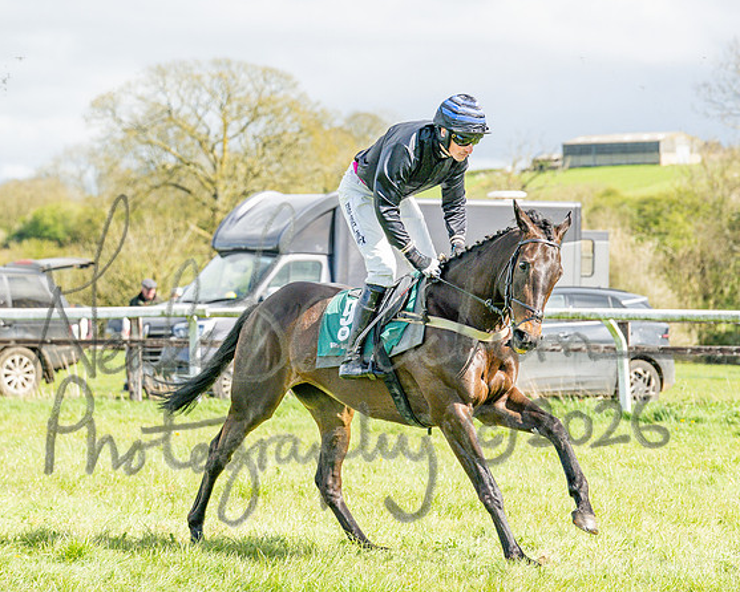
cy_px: 295
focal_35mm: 157
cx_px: 445
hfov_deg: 12.3
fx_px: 3440
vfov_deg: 9.8
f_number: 4
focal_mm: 92
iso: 200
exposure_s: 1/2500
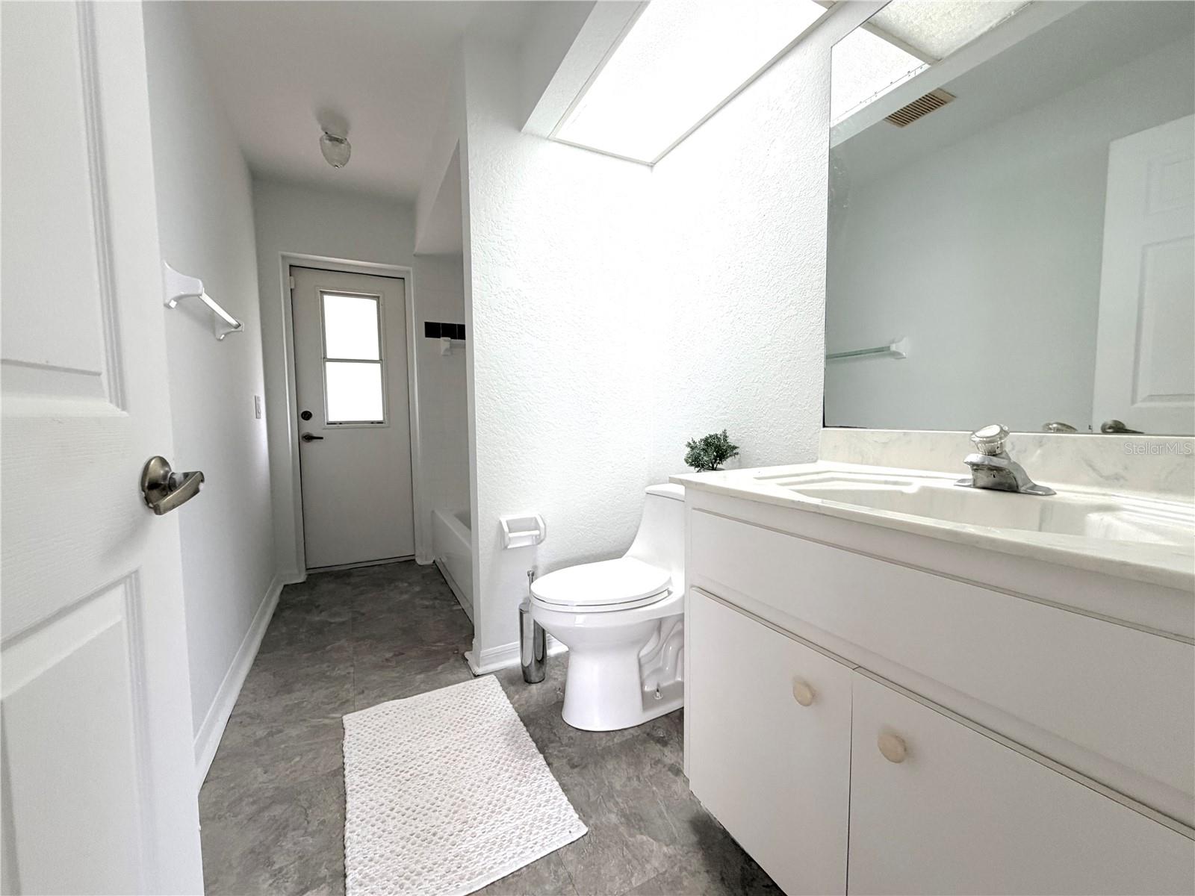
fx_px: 483
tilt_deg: -3.7
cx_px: 598
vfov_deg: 85.7
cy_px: 448
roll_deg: +1.4
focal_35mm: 14
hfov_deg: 102.1
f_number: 2.2
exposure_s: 1/60
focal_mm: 2.22
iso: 200
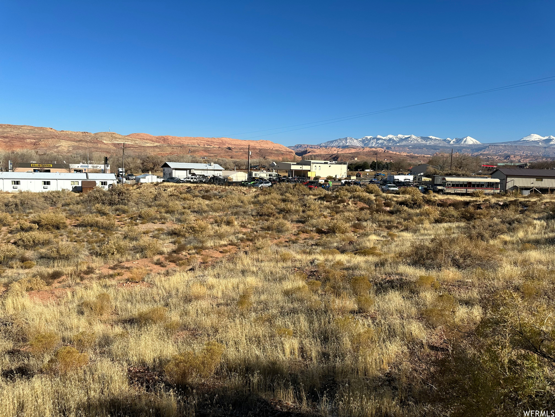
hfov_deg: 71.6
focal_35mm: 24
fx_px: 385
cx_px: 278
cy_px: 208
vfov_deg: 56.8
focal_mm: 6.86
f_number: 1.78
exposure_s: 1/5848
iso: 80
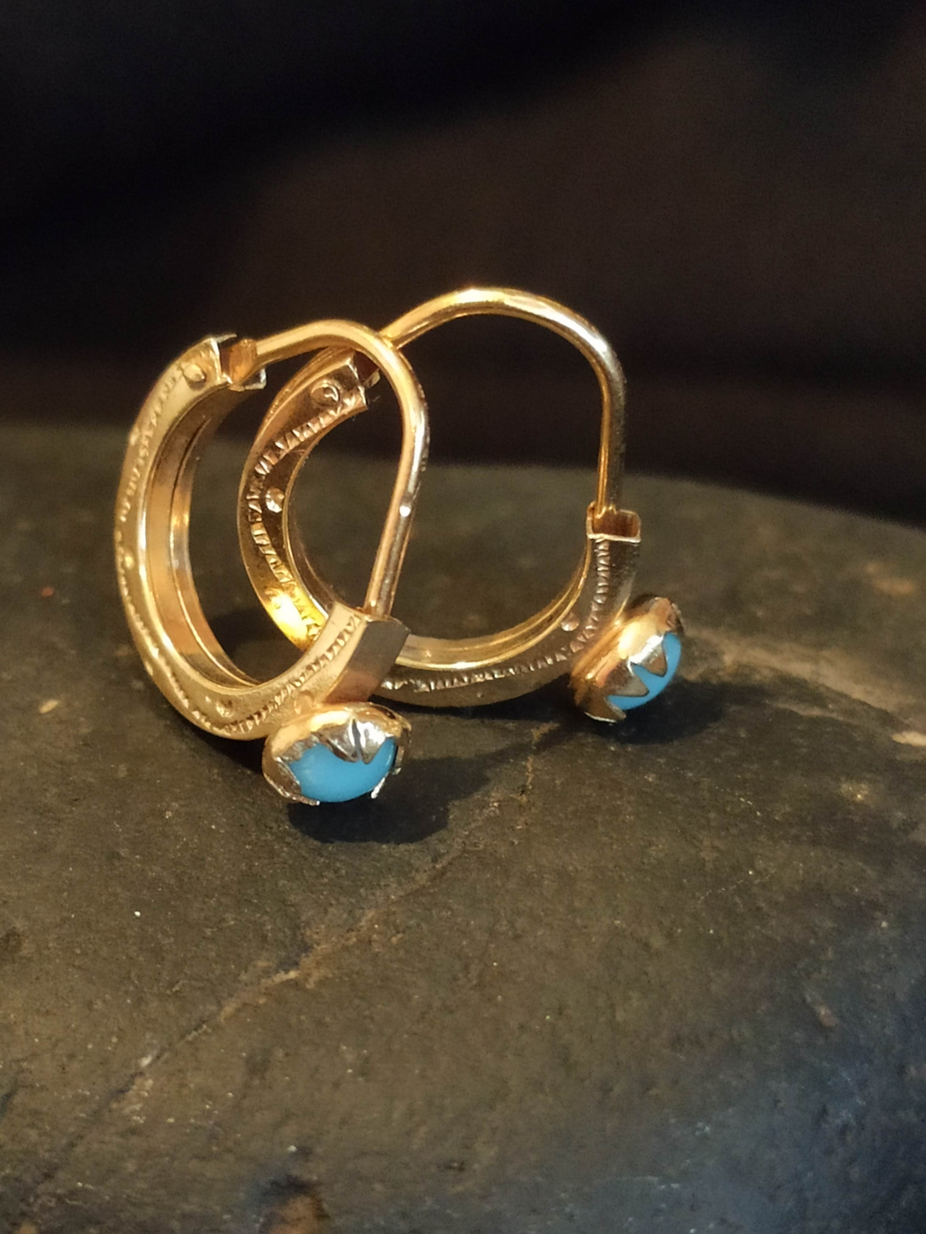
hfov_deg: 53.1
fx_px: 927
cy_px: 617
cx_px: 463
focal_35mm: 26
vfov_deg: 67.3
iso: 5967
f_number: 1.75
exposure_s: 1/50
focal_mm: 4.77
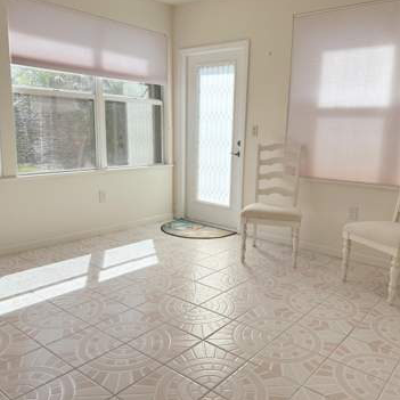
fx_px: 379
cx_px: 219
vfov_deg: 55.6
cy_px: 198
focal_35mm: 29
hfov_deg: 55.5
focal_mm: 6.86
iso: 80
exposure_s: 1/756
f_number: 1.78
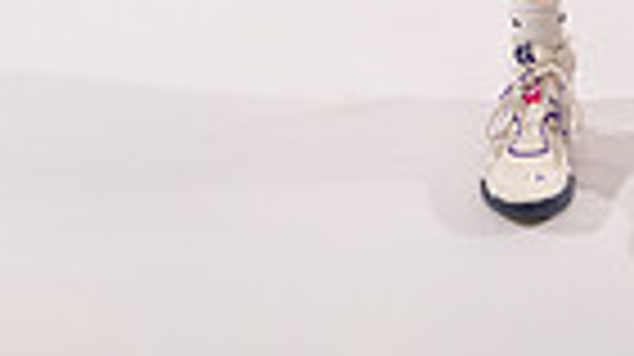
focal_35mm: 138
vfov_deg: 7.8
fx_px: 2323
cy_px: -649
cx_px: 598
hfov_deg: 15.3
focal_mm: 41.4
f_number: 4
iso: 250
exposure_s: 1/250
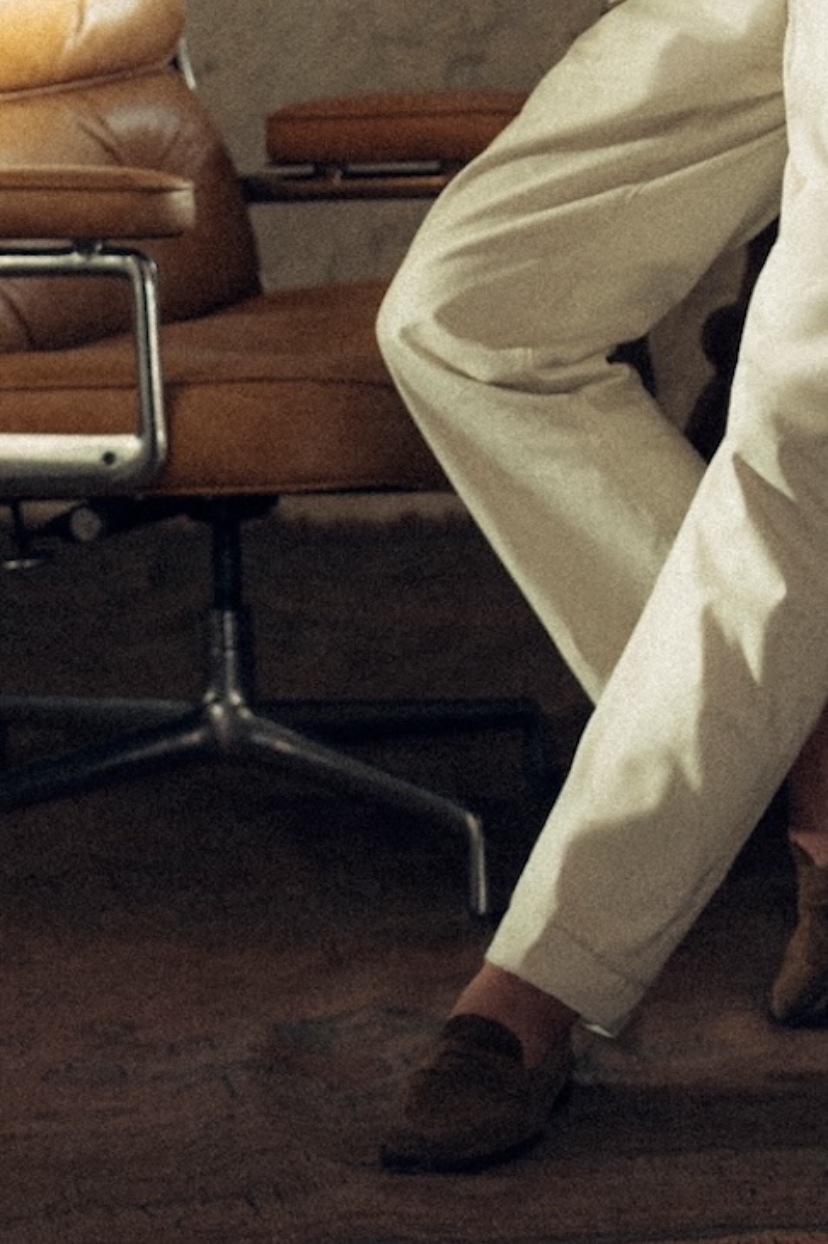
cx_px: 759
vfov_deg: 9.9
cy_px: 32
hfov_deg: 6.6
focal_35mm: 207
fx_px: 7148
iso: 800
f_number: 3.2
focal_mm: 70
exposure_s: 1/200
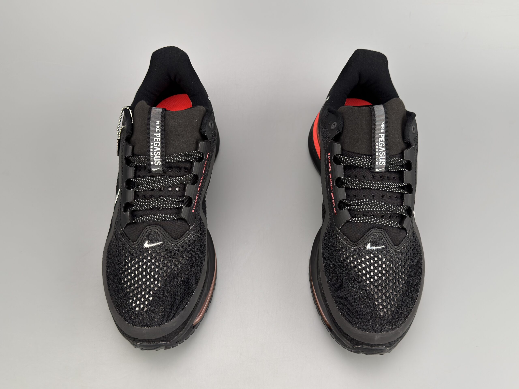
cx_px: 260
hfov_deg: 52.6
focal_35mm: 35
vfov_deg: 40.7
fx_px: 525
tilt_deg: -58.8
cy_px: 194
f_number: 1.78
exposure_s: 1/413
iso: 100
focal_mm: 6.76
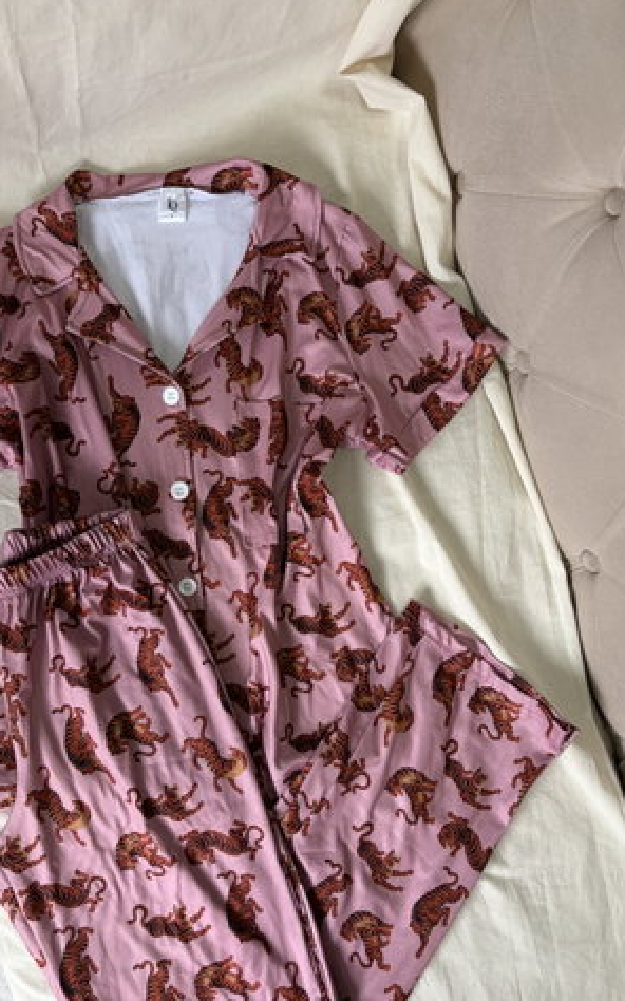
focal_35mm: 31
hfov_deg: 40.5
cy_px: 518
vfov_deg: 61.2
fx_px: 845
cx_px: 266
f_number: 1.6
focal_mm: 5.96
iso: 100
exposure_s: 1/122
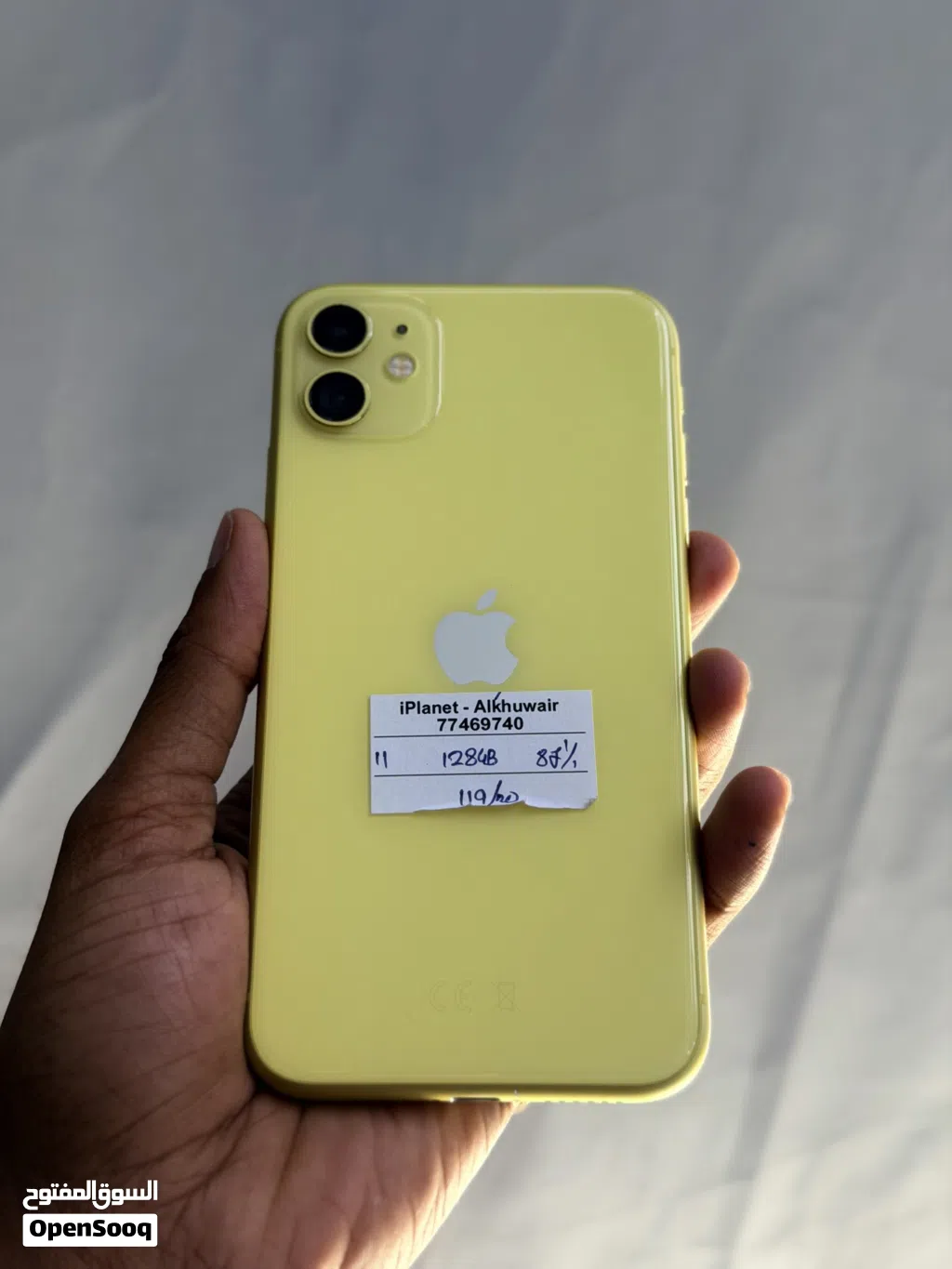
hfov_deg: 30.3
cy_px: 634
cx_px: 476
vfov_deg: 39.7
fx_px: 1760
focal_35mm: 48
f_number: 1.78
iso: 100
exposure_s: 1/112
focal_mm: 6.76
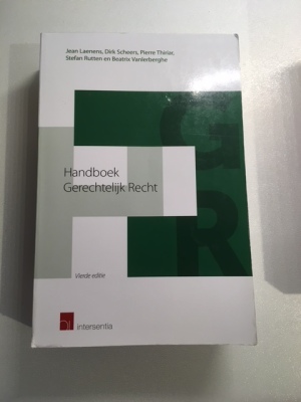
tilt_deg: -83.0
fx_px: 336
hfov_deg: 48.2
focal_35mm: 29
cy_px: 201
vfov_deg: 61.7
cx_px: 150
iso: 25
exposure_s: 1/33
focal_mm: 4.15
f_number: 2.2
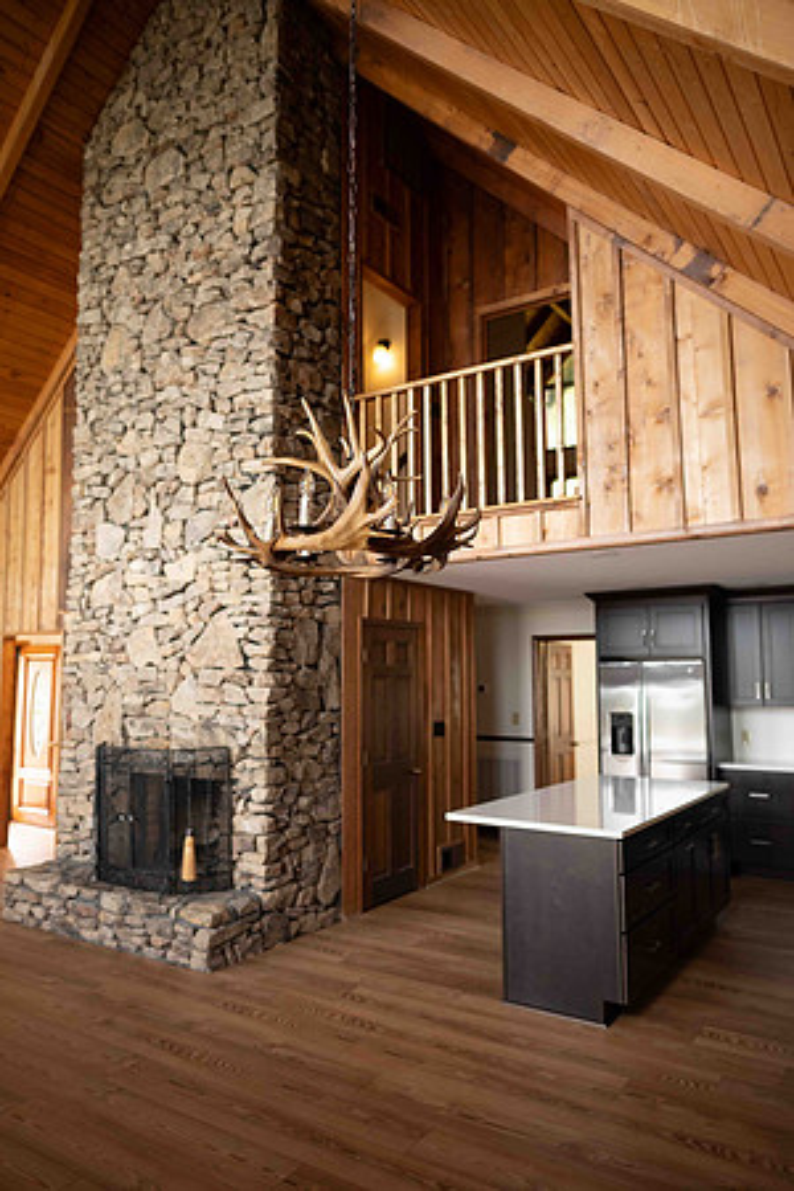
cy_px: 596
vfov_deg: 73.7
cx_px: 397
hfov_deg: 53.1
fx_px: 794
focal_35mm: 24
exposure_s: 1/250
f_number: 2.5
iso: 1000
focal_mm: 24
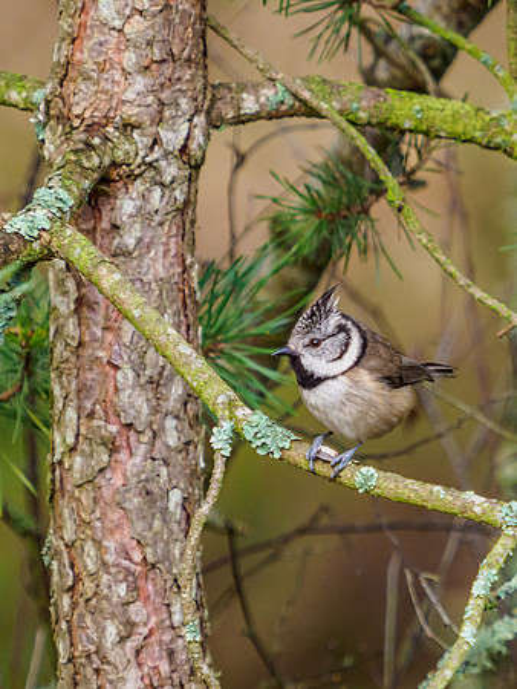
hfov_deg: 1.9
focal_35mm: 789
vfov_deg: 2.5
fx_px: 15700
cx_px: 327
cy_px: 373
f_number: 5.6
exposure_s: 1/250
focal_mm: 250
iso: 1600
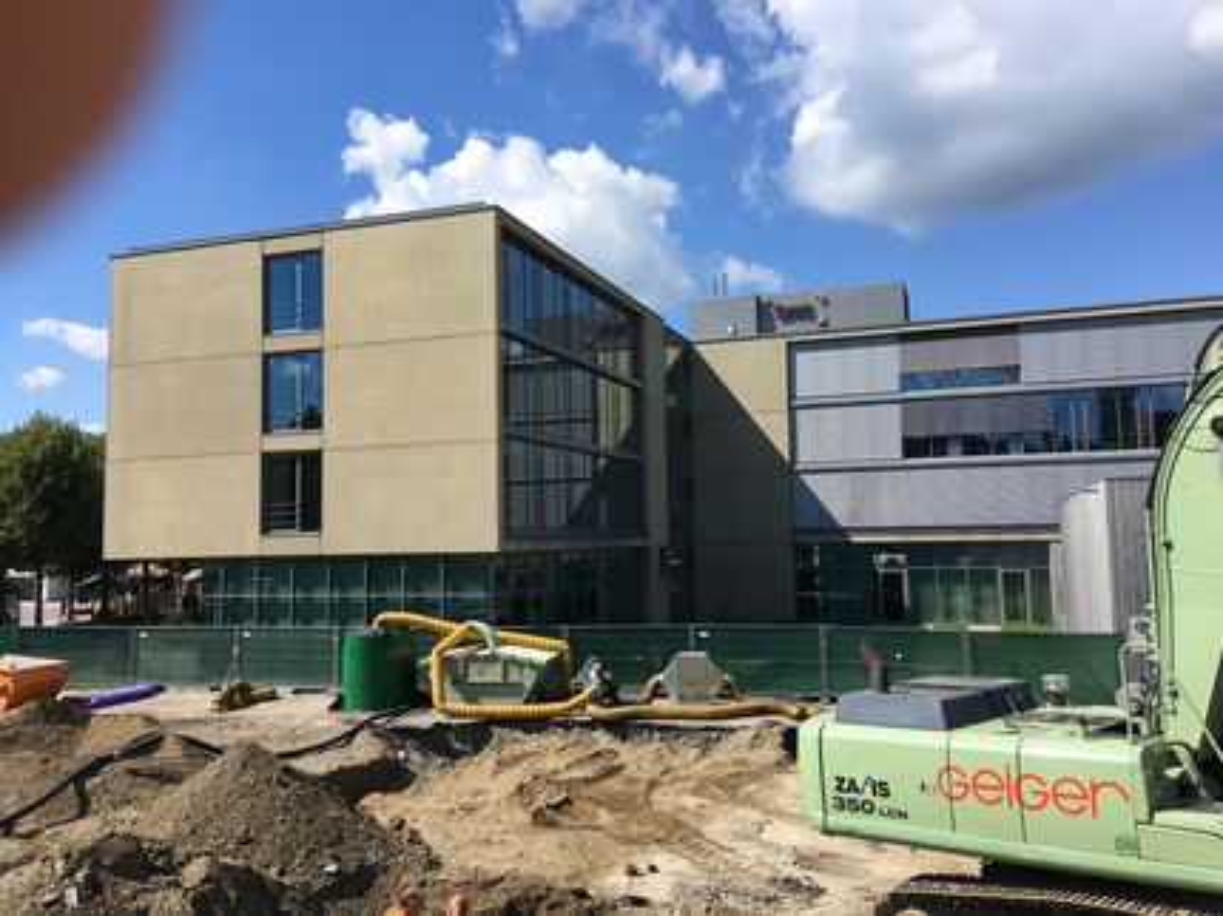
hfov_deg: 61.7
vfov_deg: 48.2
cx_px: 612
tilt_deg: +4.4
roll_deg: +1.3
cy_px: 458
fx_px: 1024
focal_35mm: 29
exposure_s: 1/1451
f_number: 2.2
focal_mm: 4.15
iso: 25
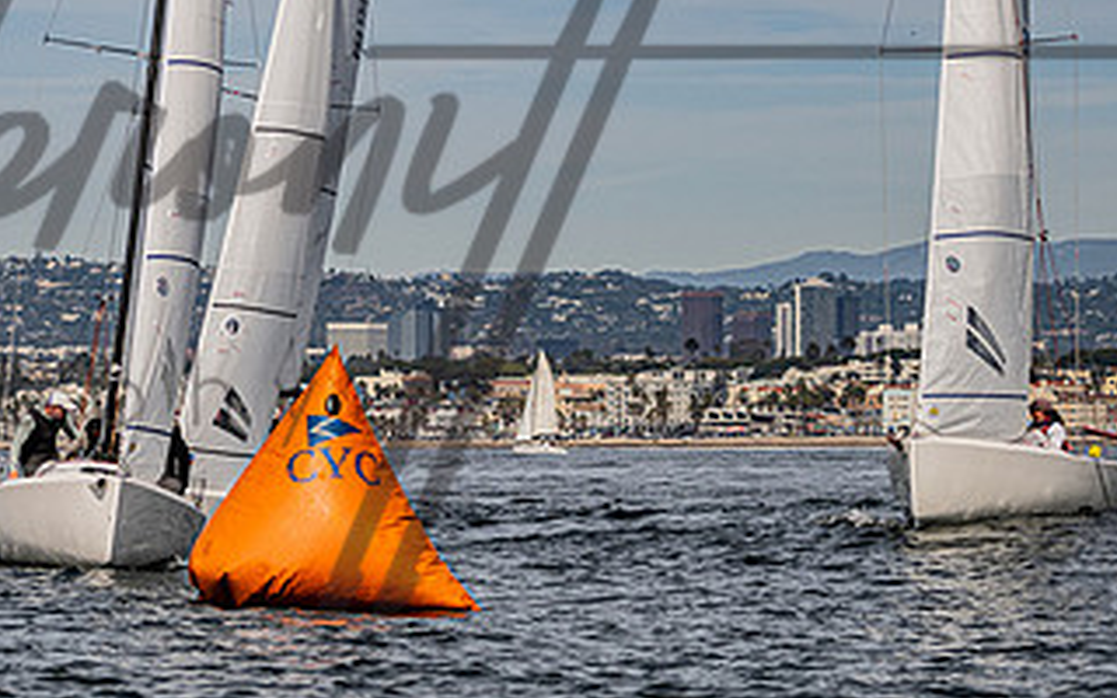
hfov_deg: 9.0
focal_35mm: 233
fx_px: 7093
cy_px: 291
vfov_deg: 5.6
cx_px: 78
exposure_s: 1/3200
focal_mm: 100
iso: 320
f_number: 5.6
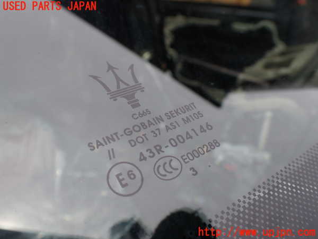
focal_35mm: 30
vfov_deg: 46.8
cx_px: 159
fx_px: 276
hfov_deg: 60.0
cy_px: 120
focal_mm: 5.4
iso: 100
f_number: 3.2
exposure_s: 1/640
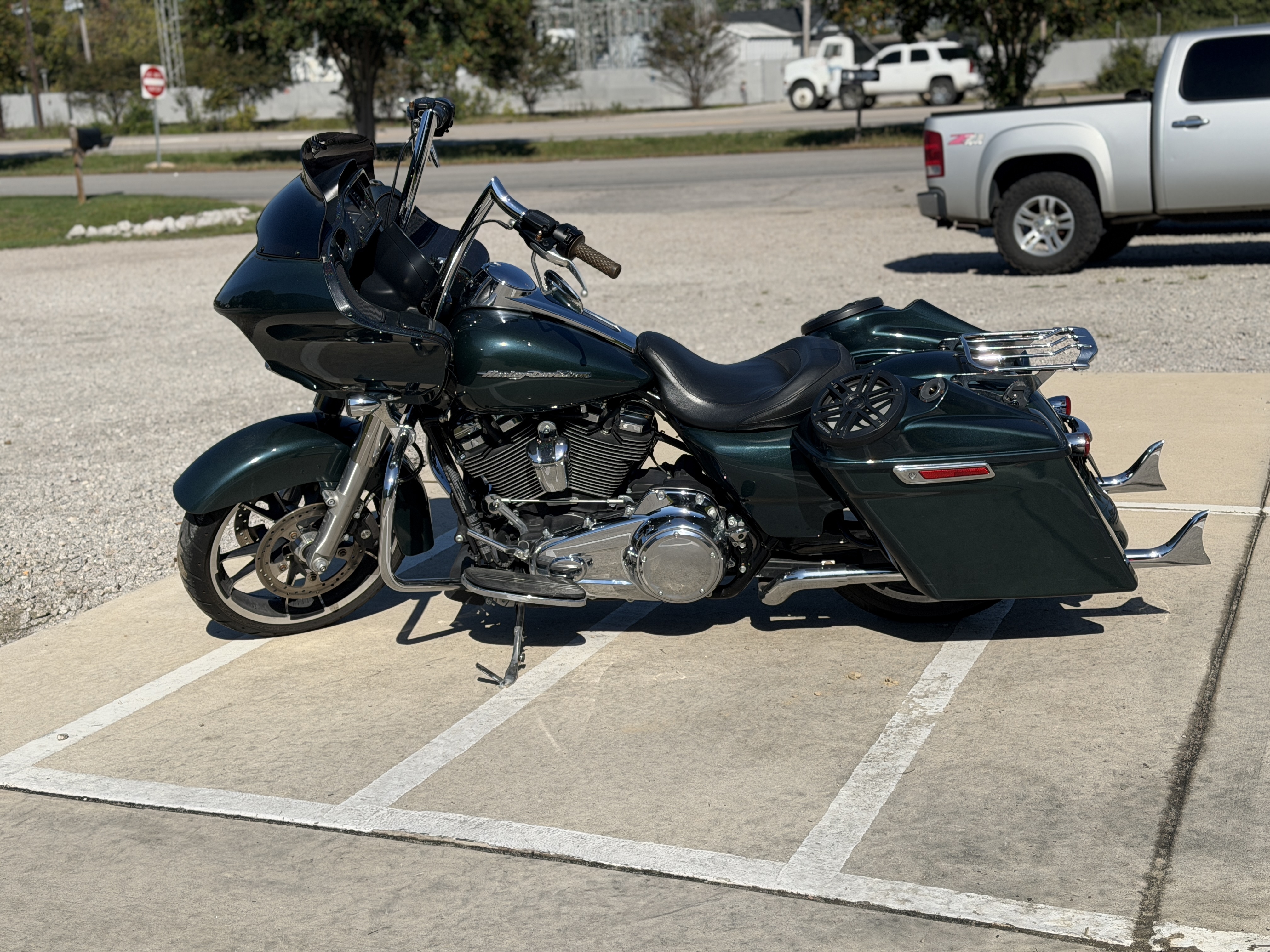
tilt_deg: -12.5
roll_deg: +3.6
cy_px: 476
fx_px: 1761
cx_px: 635
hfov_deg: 39.7
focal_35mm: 48
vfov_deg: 30.3
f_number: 1.78
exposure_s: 1/7143
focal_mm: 6.76
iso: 64
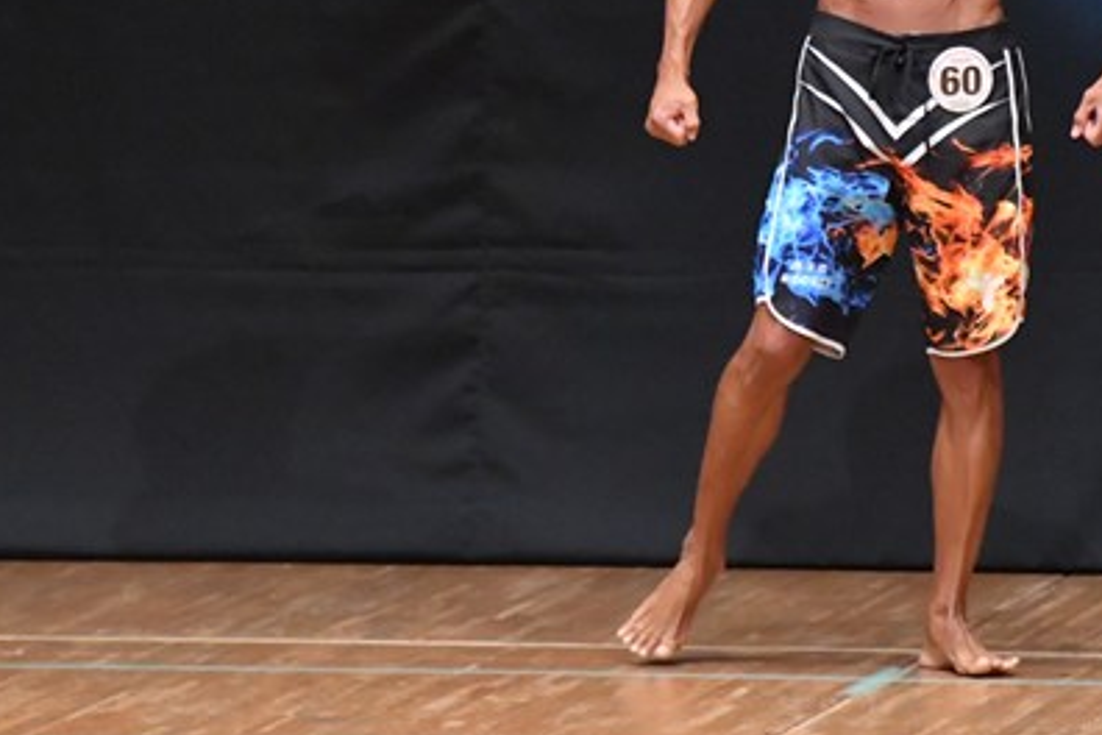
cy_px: 100
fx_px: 17080
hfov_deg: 3.7
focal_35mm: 558
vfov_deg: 2.5
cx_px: 753
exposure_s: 1/400
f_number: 5.6
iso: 8000
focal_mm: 190
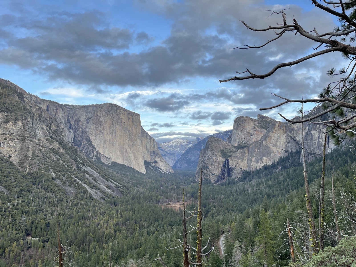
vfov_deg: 53.1
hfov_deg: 67.3
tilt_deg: +6.2
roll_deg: +0.6
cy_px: 134
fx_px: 267
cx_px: 178
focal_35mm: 26
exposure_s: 1/164
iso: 64
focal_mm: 5.1
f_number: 1.6
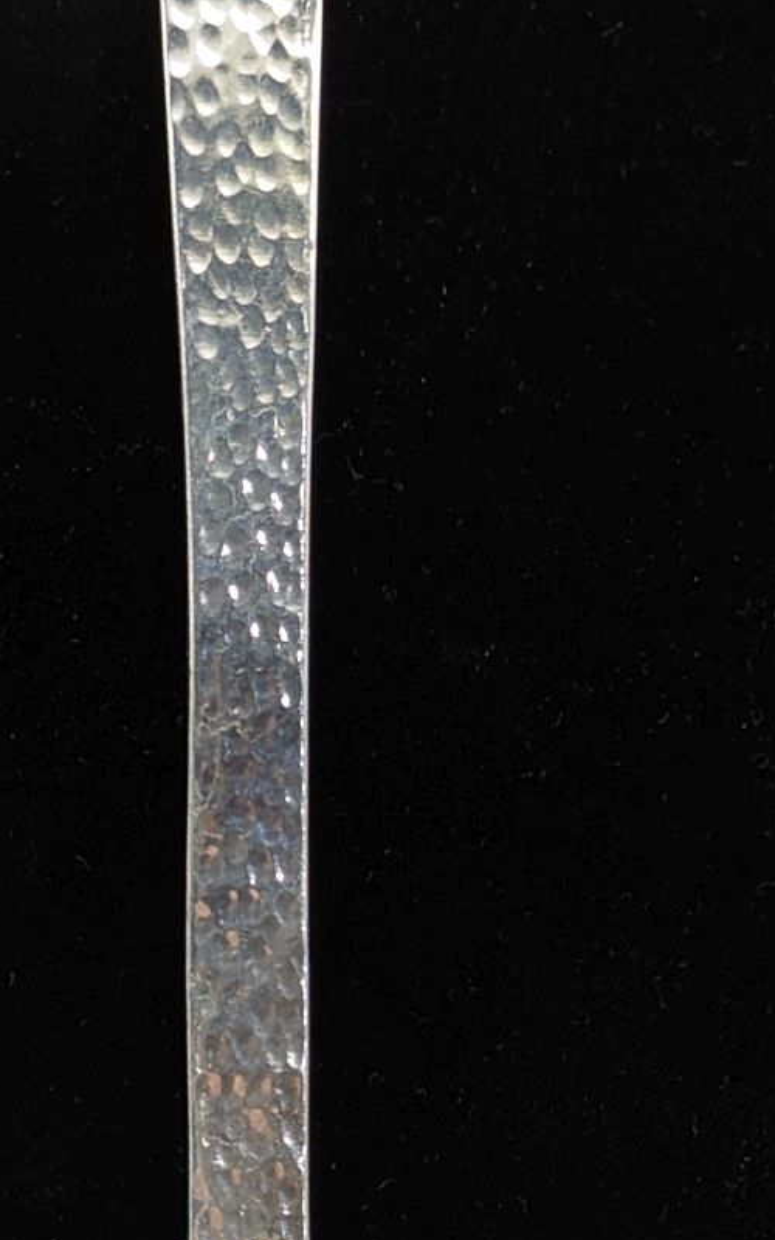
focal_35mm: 130
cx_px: -223
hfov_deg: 9.9
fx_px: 4393
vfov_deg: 16.0
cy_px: 970
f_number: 1.85
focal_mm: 6.81
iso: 72
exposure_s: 1/99.9
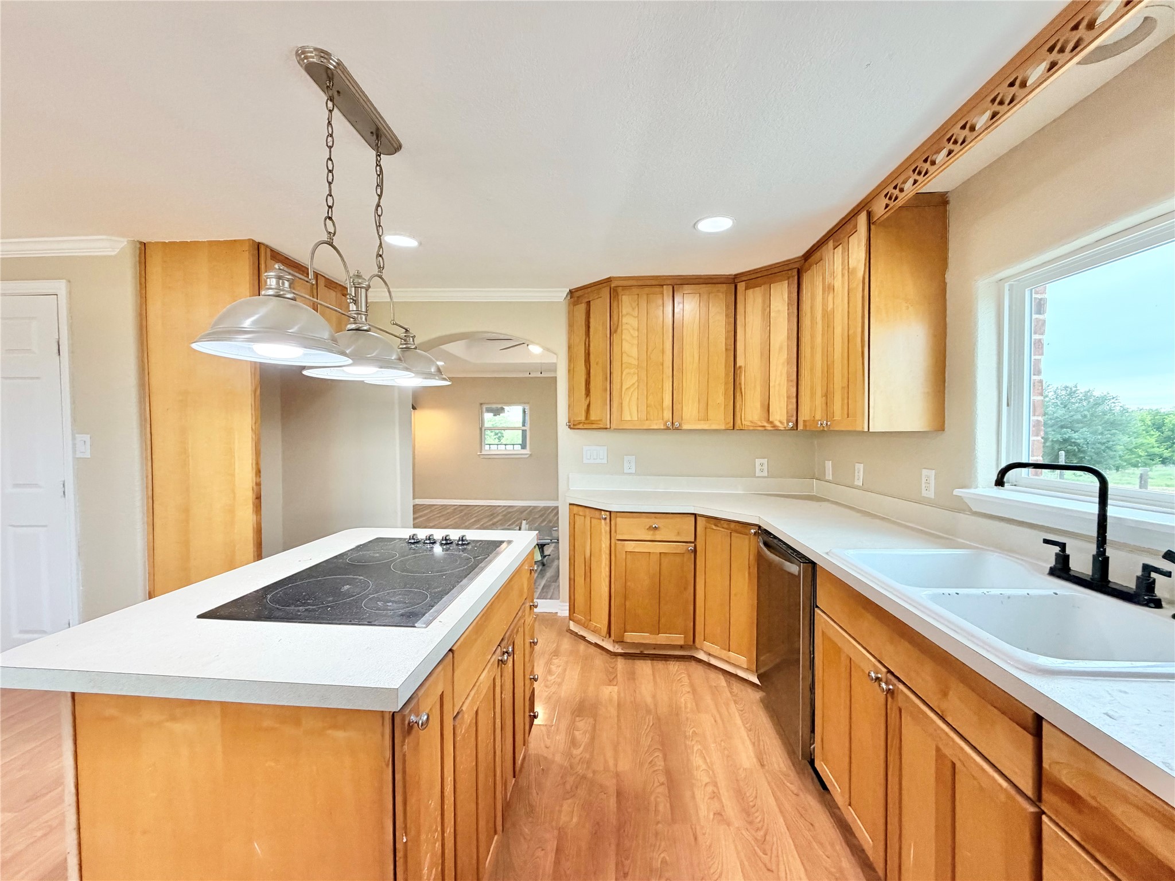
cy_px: 440
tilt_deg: -1.3
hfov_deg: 102.1
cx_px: 588
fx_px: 475
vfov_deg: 85.7
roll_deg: -0.6
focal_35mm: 14
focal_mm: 2.22
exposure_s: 1/120
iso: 200
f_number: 2.2
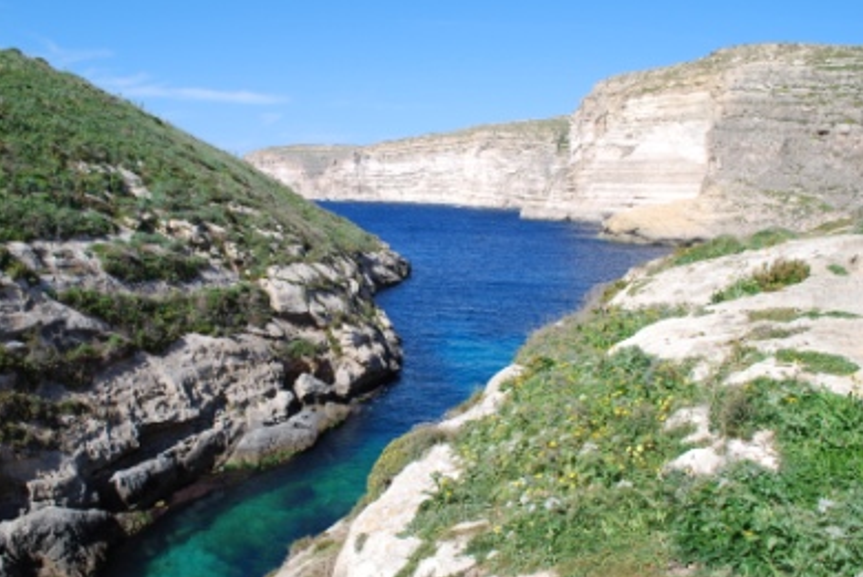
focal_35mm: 31
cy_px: 283
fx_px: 744
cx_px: 385
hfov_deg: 60.1
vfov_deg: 42.4
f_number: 8
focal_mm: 18
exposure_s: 1/250
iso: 100
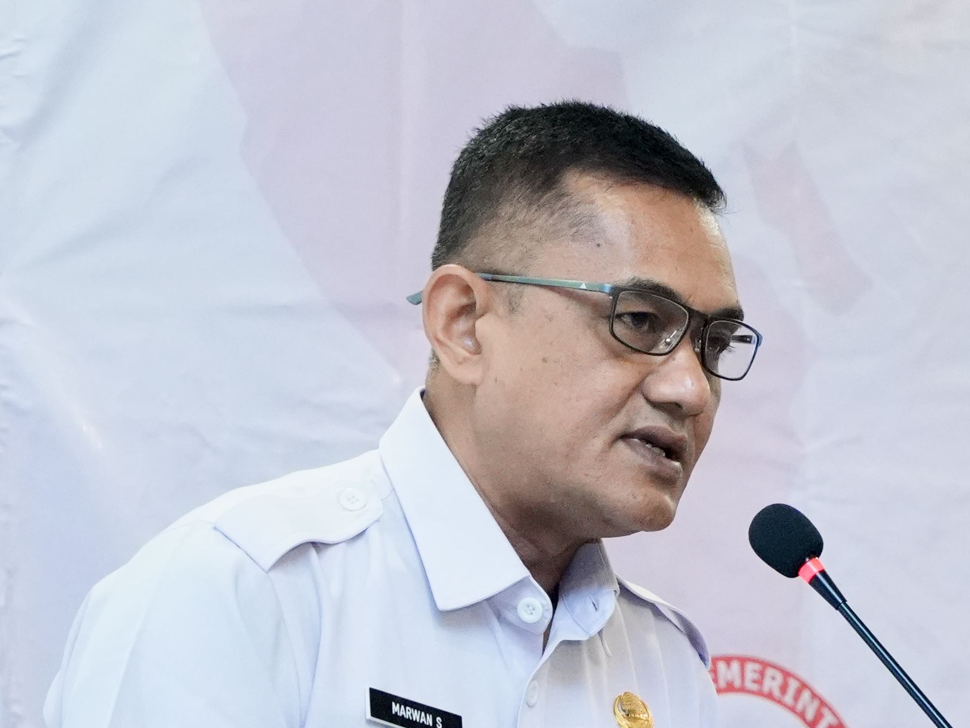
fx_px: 5941
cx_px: 1456
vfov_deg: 7.0
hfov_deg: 9.1
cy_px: 603
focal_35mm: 212
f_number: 4
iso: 4000
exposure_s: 1/100
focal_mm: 56
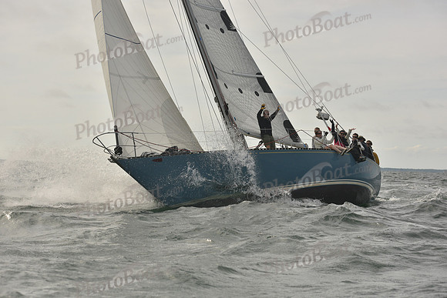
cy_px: 149
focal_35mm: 86
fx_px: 1068
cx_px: 224
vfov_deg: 15.9
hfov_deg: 23.6
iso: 320
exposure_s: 1/1000
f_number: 6.3
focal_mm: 86
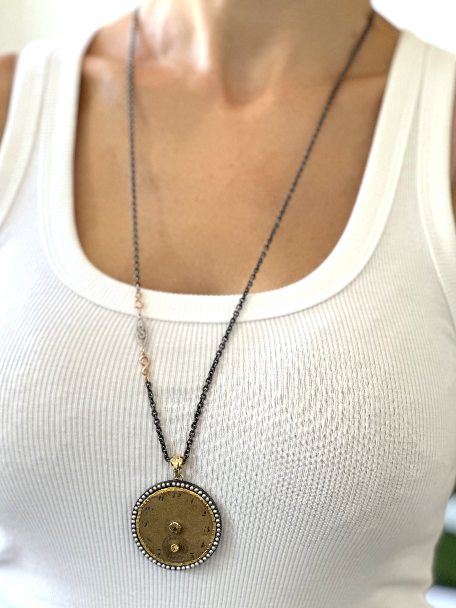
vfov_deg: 24.4
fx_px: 1405
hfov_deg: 18.4
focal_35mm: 80
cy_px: 297
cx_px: 226
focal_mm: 9
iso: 250
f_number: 2.8
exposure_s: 1/121
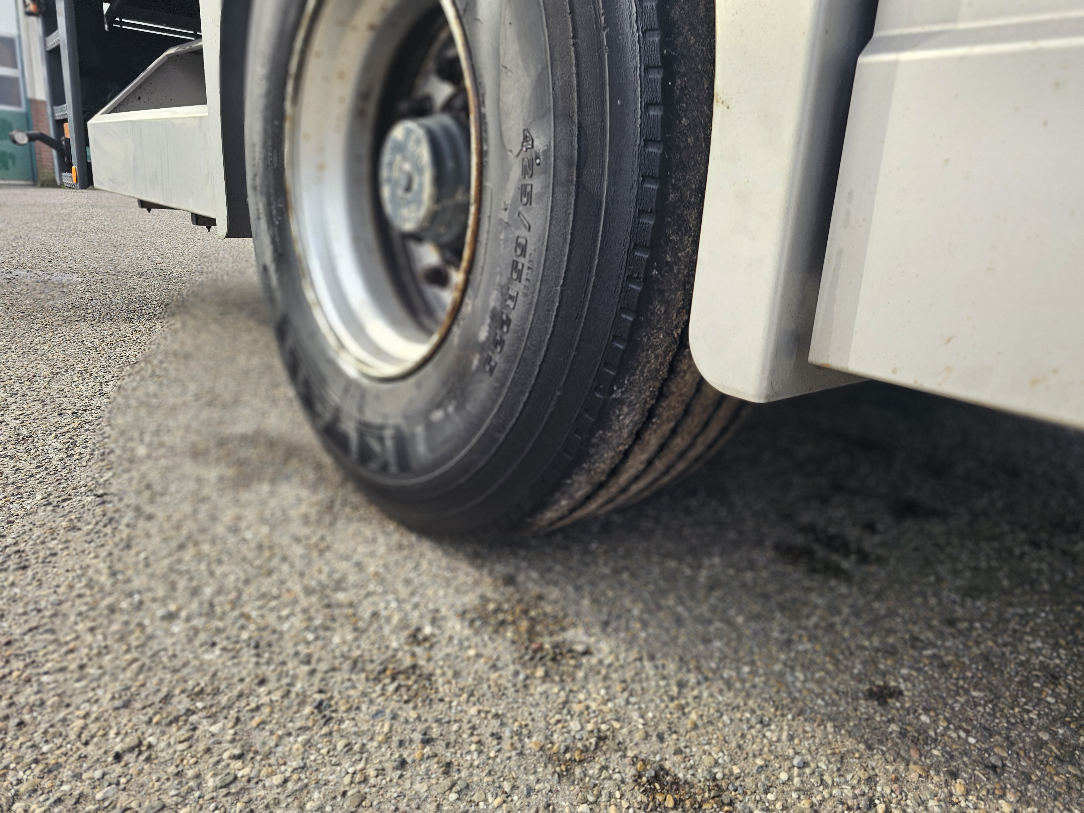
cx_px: 542
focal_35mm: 23
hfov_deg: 73.9
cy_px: 406
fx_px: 720
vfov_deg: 58.9
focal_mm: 6.3
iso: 12
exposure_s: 1/100
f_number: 1.7
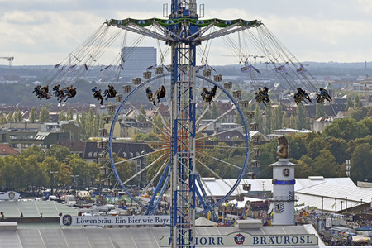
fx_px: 2635
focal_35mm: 255
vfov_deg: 5.4
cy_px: 124
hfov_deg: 8.1
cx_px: 186
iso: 200
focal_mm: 170
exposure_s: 1/1000
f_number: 6.3
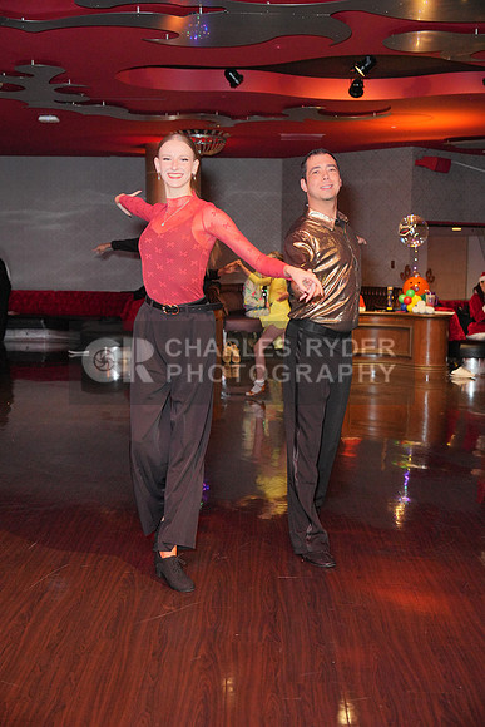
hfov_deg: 29.9
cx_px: 242
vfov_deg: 43.6
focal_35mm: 45
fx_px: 909
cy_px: 364
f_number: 4
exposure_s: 1/200
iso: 4000
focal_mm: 45
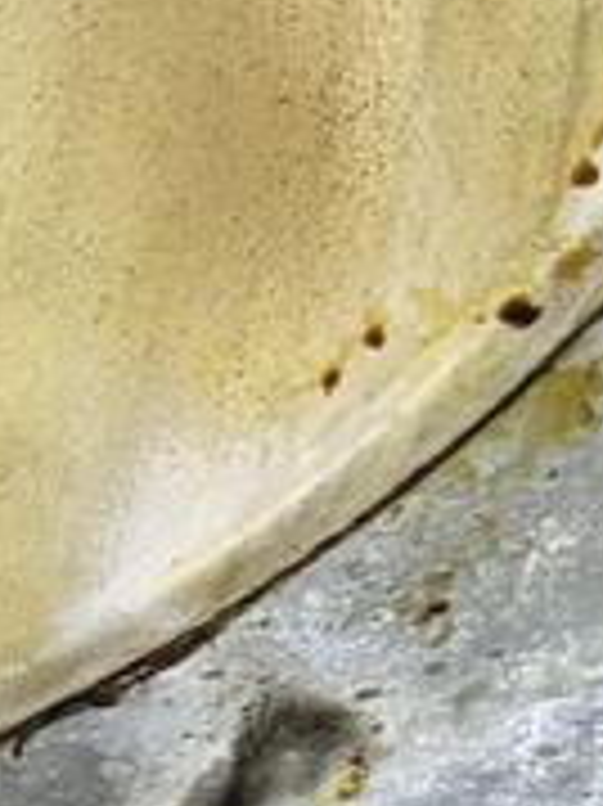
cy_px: 919
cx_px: -1282
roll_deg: +1.7
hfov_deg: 7.0
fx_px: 4372
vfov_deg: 10.4
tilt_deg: -28.9
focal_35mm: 188
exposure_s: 1/24
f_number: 1.78
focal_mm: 6.76
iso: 100
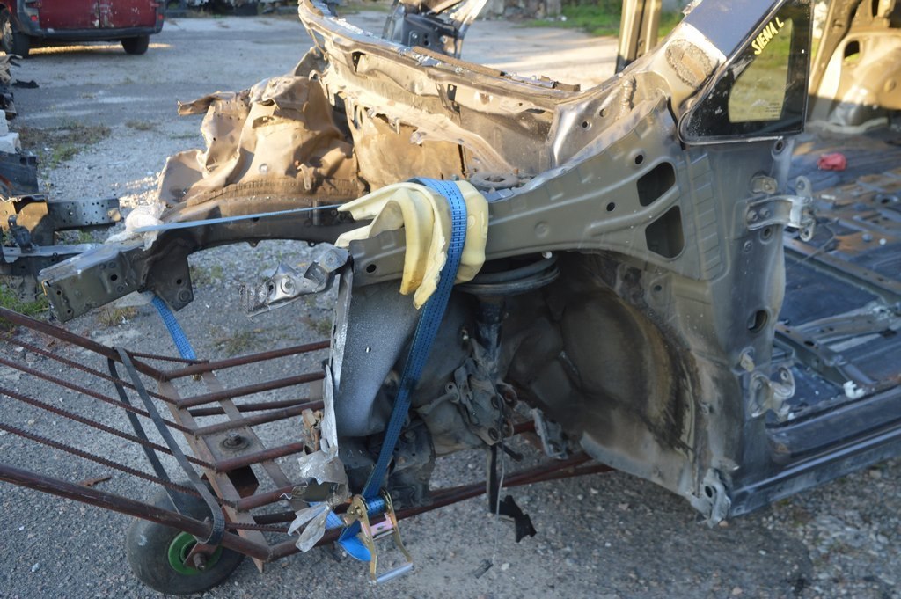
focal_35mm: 36
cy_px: 300
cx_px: 450
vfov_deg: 36.8
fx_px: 900
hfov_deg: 53.2
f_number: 5.6
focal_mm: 24
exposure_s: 1/125
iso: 360
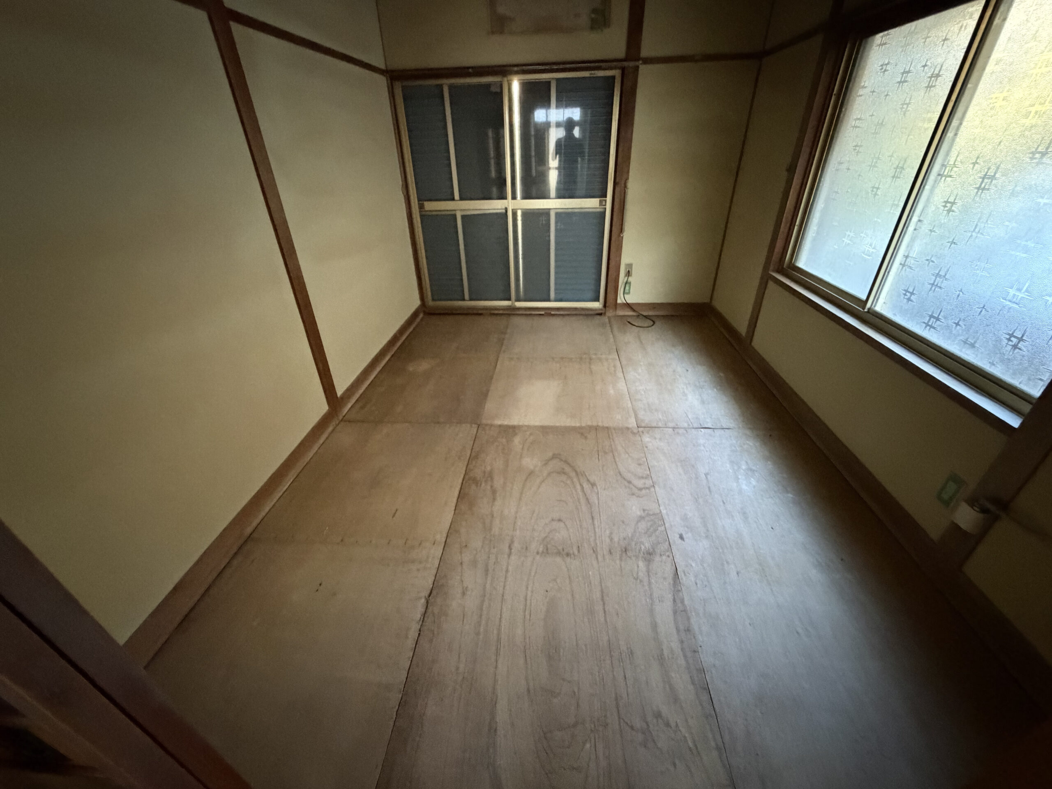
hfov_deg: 102.1
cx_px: 526
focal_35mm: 14
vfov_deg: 85.7
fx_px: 425
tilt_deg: -30.8
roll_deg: +2.0
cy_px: 394
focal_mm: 2.22
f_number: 2.2
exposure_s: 1/40
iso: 1600
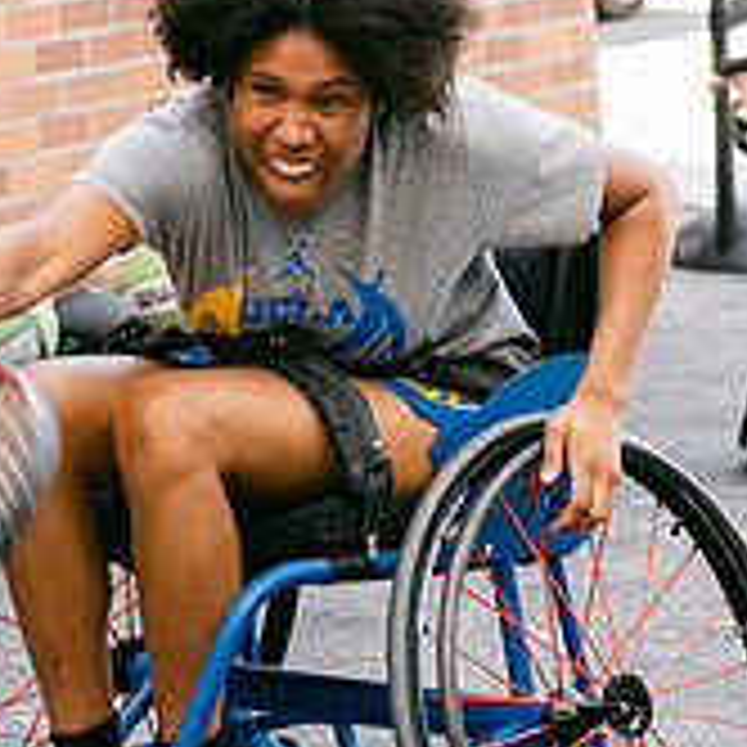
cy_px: 621
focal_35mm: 253
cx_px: 285
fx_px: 6177
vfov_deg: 6.9
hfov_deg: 6.9
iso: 200
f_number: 2.8
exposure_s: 1/125
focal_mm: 52
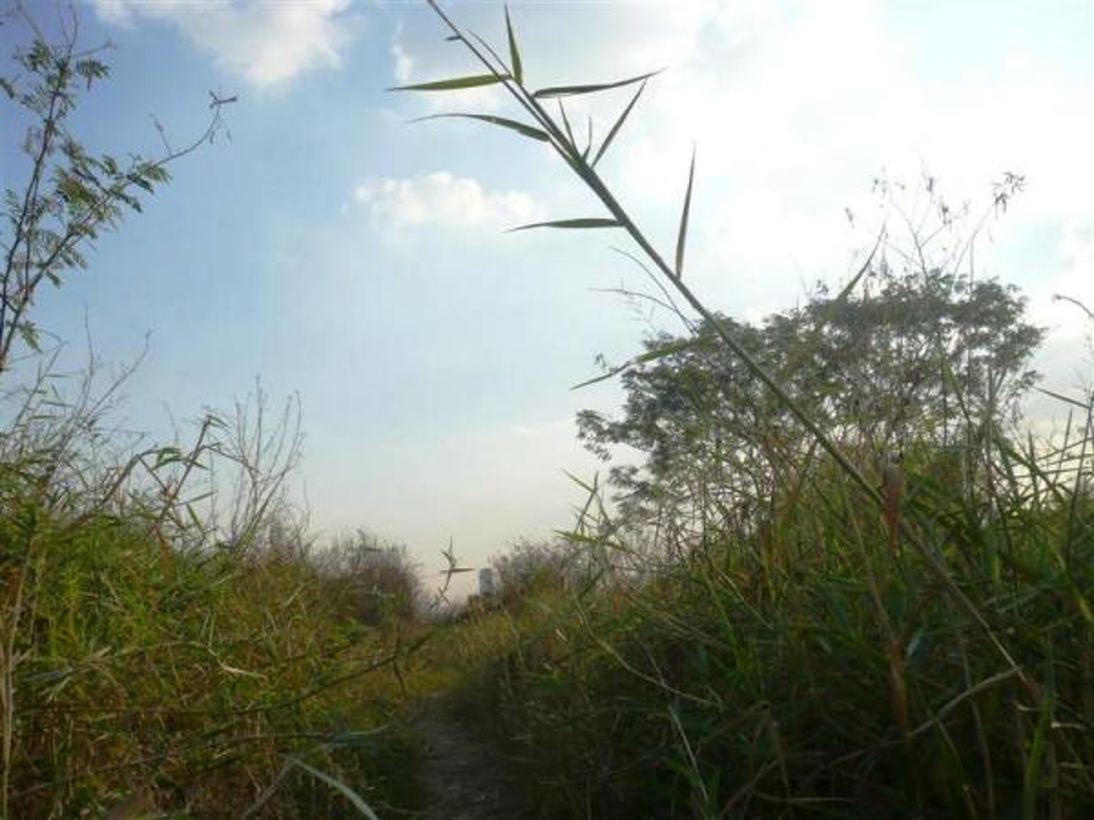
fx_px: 1106
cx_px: 547
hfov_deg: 52.6
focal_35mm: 35
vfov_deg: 40.7
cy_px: 410
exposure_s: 1/200
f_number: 8
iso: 100
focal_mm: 5.8
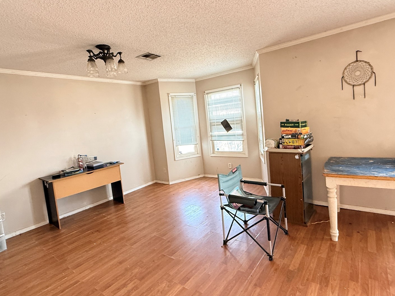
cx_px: 202
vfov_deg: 68.6
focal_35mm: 19
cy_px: 137
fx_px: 217
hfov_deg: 84.7
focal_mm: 2.22
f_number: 2.2
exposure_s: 1/60
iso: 500
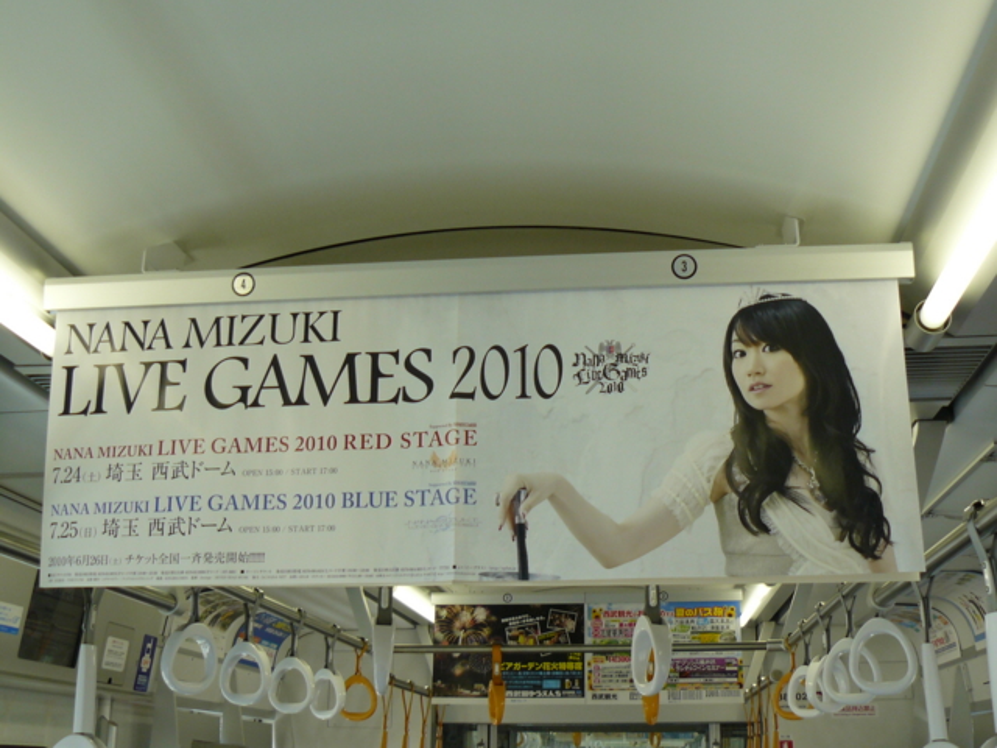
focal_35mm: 41
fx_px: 1181
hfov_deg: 45.8
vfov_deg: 35.1
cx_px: 498
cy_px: 374
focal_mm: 6
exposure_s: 1/125
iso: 100
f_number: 2.8
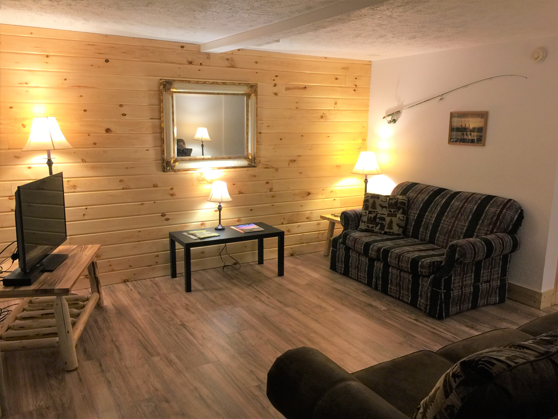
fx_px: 467
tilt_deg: -12.5
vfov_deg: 48.2
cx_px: 279
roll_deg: -3.1
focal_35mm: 29
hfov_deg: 61.7
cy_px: 210
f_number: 2.2
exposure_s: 1/15
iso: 64
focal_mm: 4.15
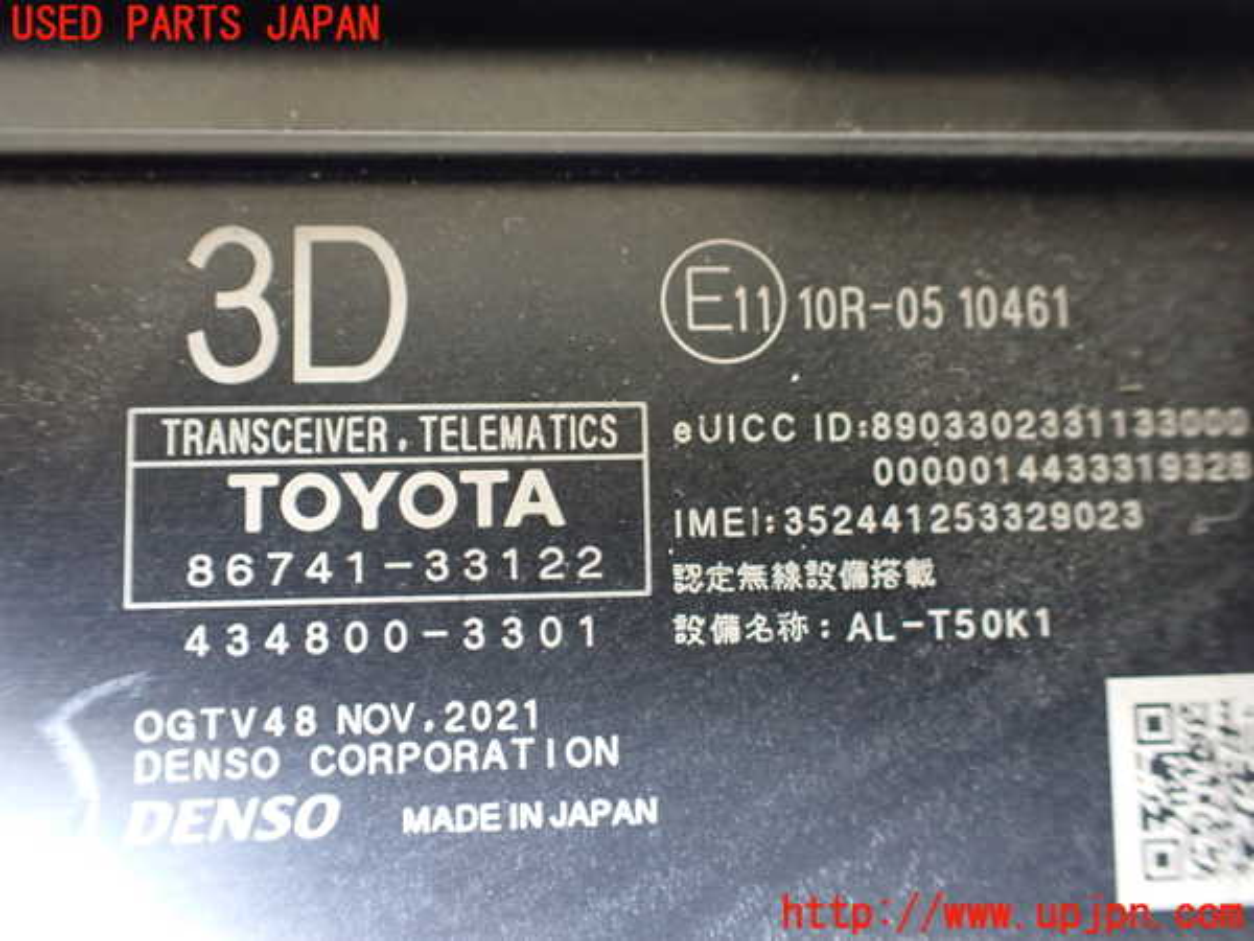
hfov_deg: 60.0
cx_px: 627
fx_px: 1087
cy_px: 470
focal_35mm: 30
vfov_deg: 46.8
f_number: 2.3
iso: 1000
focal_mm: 5.4
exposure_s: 1/30
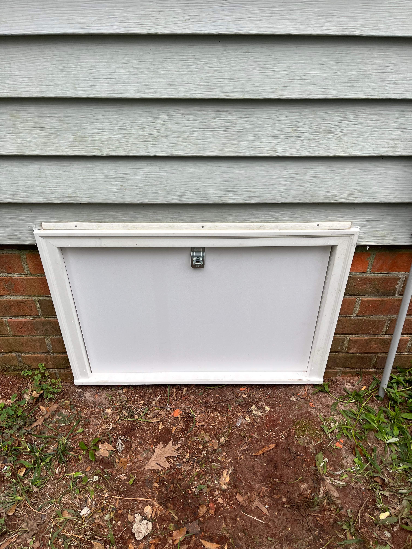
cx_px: 206
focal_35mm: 26
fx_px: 413
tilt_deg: -38.5
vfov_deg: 67.3
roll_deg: +0.8
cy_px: 274
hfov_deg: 53.1
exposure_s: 1/390
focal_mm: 5.1
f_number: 1.6
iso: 50
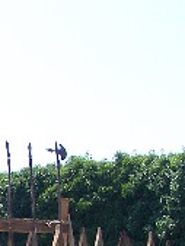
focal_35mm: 180
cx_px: -304
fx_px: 1281
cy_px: 314
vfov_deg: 10.7
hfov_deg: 7.5
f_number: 4.8
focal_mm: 8
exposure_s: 1/350
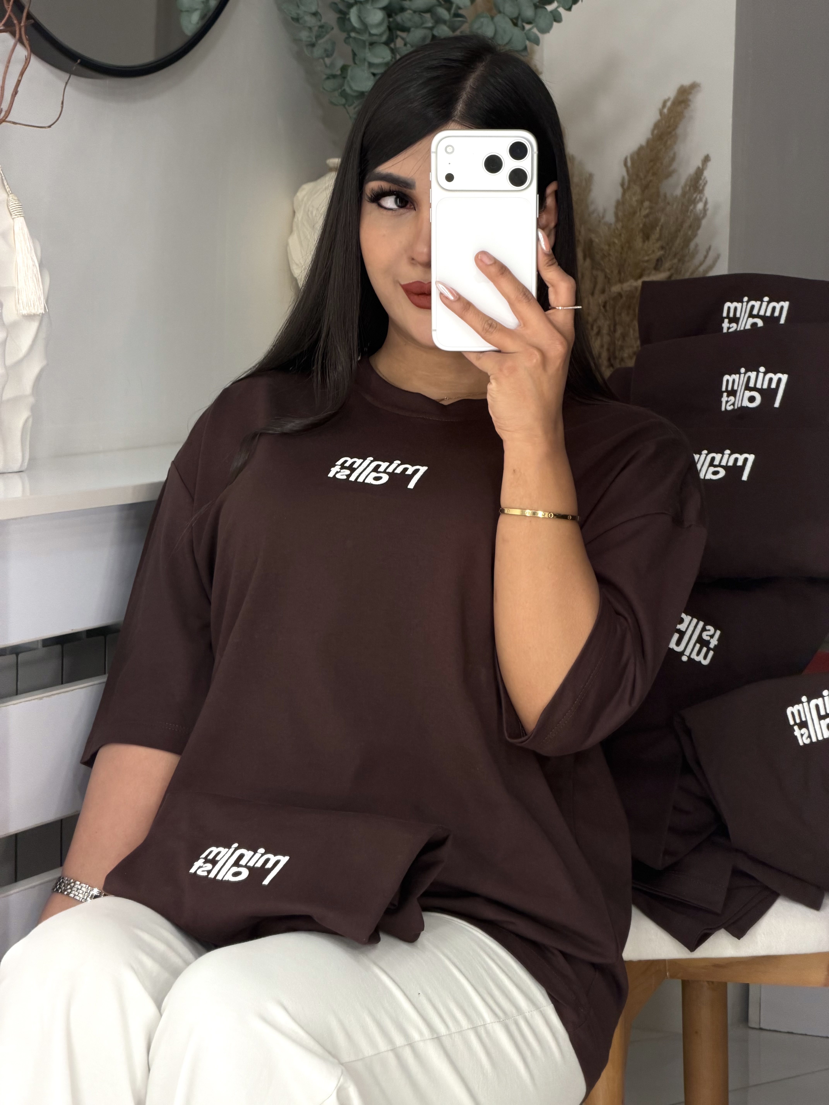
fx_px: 3193
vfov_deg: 19.6
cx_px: 414
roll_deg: -0.6
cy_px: 552
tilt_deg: -8.2
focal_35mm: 100
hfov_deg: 14.8
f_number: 2.8
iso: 64
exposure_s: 1/100
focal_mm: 16.89
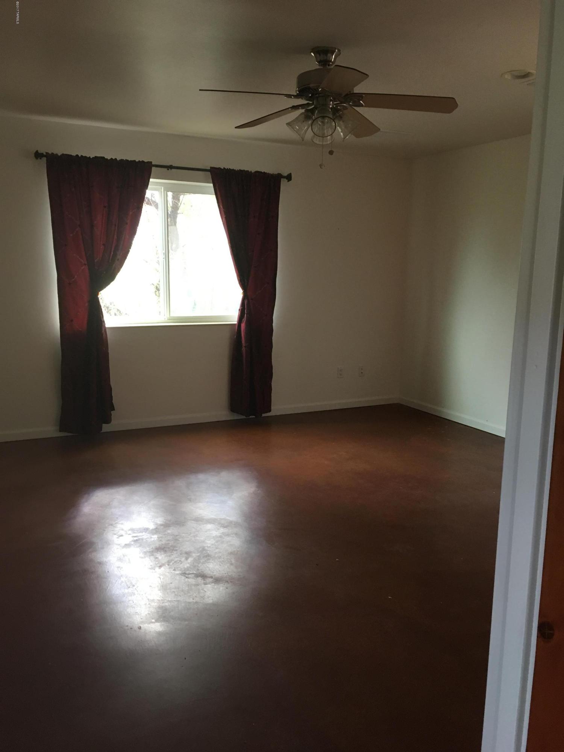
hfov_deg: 48.2
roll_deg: -0.6
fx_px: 630
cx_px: 282
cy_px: 376
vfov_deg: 61.7
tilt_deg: -9.3
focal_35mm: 29
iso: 100
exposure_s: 1/30
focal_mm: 4.15
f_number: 2.2
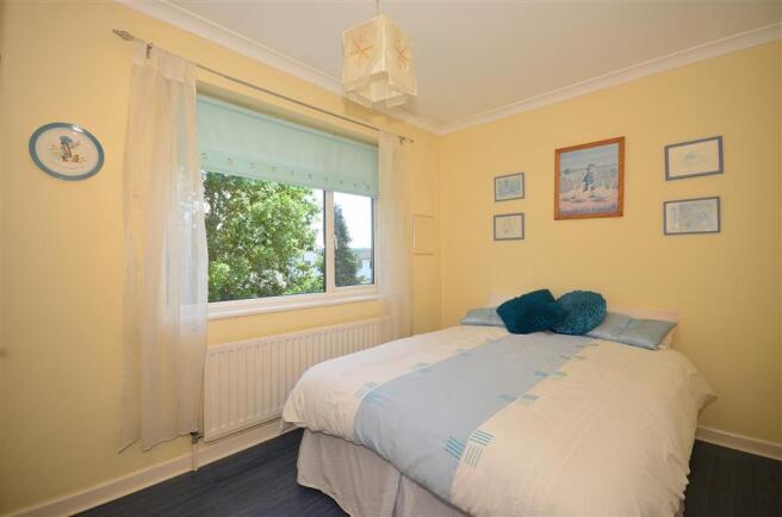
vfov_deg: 77.0
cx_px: 391
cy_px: 258
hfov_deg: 100.5
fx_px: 325
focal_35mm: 15
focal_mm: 10
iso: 200
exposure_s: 1/160
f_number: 6.3
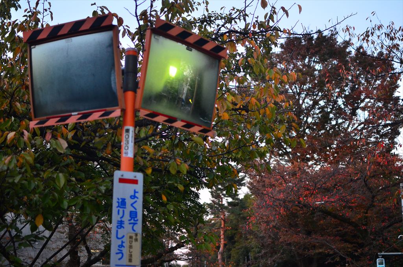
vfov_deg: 25.6
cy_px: 134
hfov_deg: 37.9
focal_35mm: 52
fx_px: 586
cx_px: 202
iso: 800
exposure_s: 1/160
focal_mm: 35
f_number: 2.2
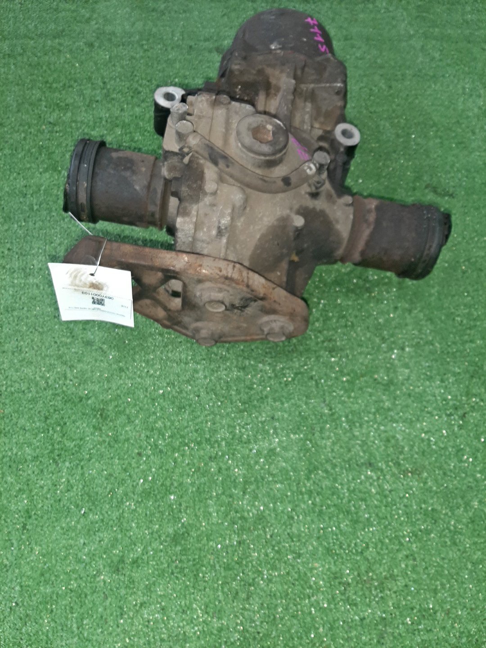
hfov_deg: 53.1
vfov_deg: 67.3
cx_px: 243
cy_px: 324
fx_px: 487
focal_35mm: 26
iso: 186
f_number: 1.7
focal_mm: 3.93
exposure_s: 1/50
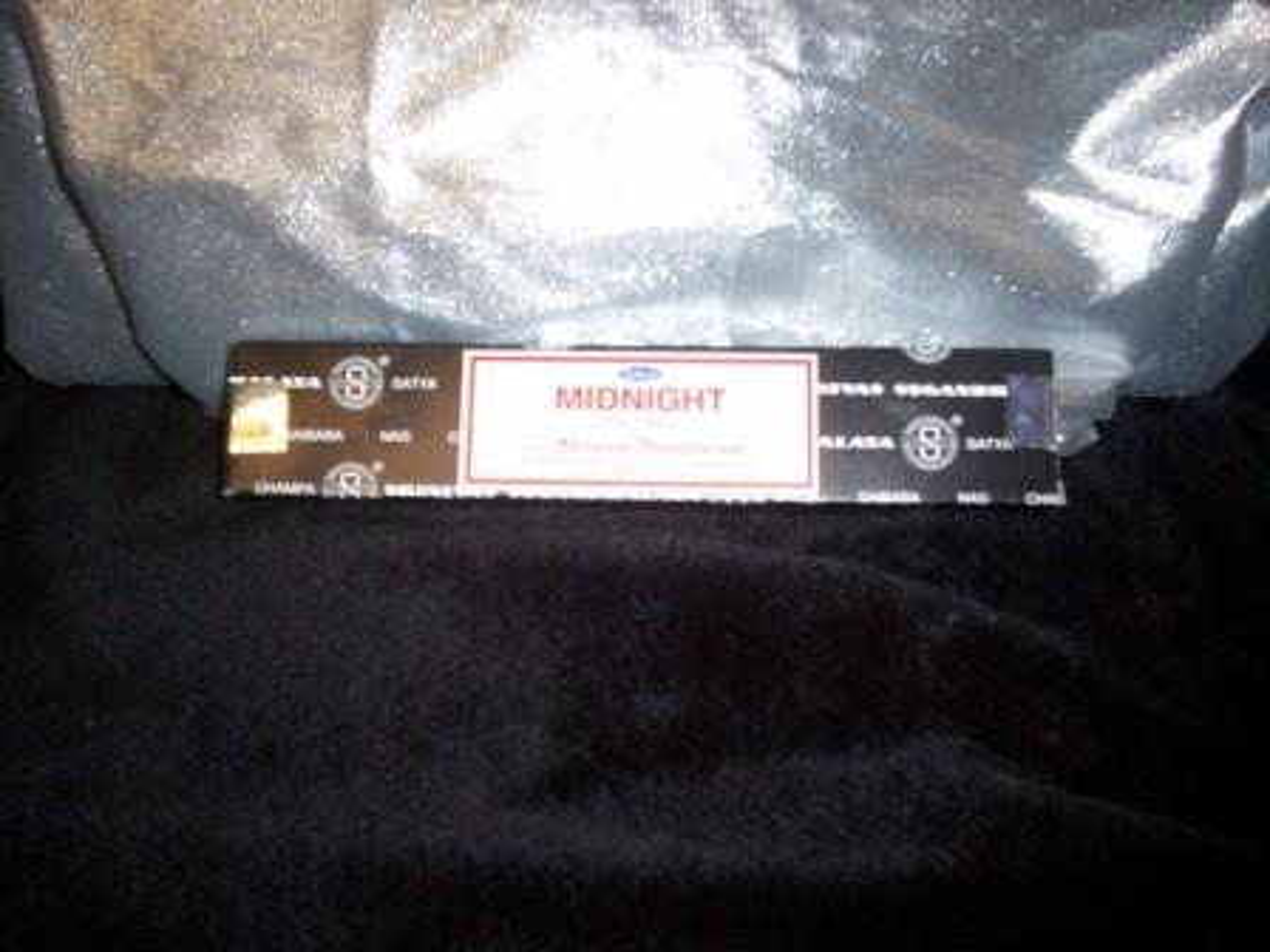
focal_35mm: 36
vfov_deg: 39.7
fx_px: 1321
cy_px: 476
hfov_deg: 51.4
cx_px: 635
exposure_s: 1/64
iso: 140
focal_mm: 5.9
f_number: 4.5
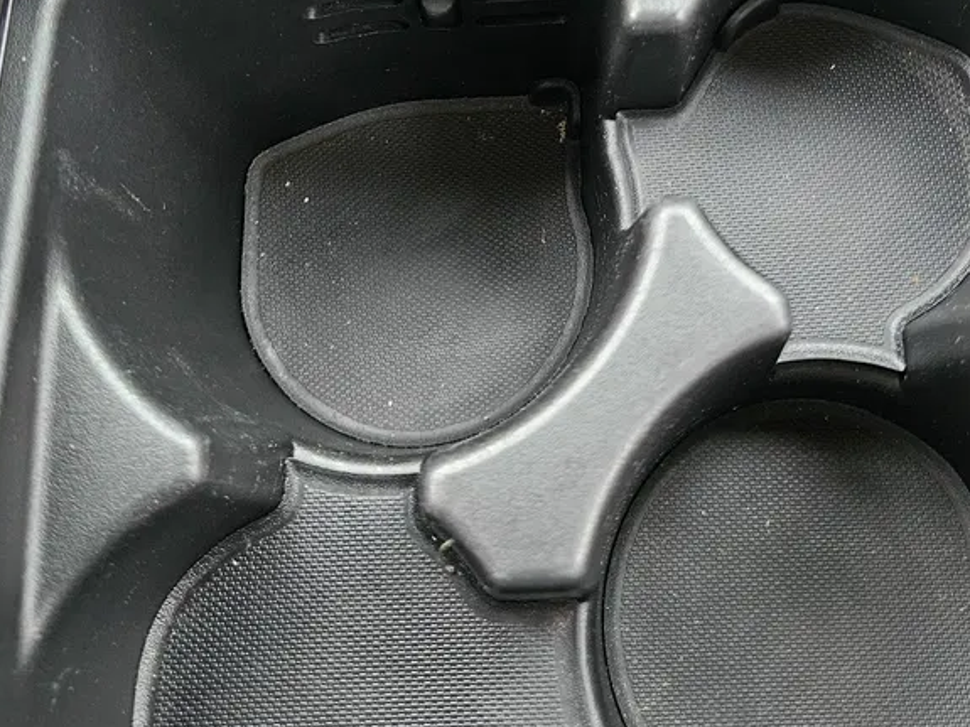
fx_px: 1345
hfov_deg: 39.6
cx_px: 553
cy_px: -10
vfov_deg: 28.3
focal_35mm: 48
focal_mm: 5.4
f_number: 1.8
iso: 640
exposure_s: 1/60
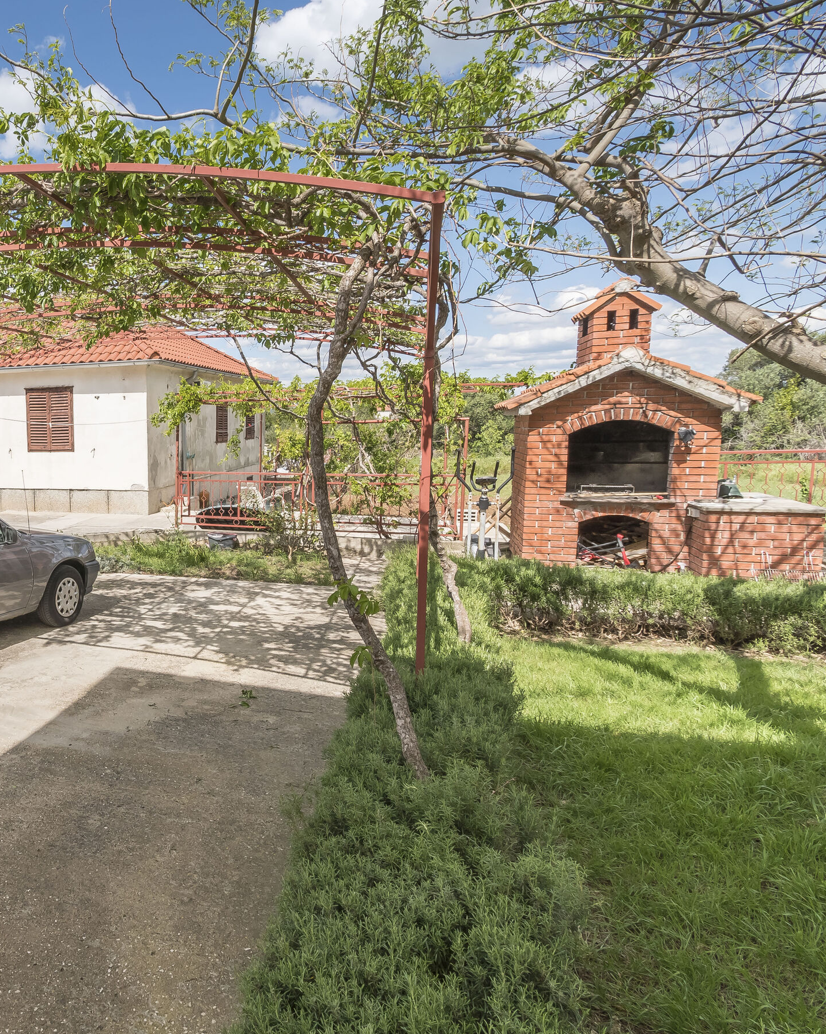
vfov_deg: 75.0
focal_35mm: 22
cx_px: 96
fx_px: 672
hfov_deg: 55.5
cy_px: 507
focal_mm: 10
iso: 160
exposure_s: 1/250
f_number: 11
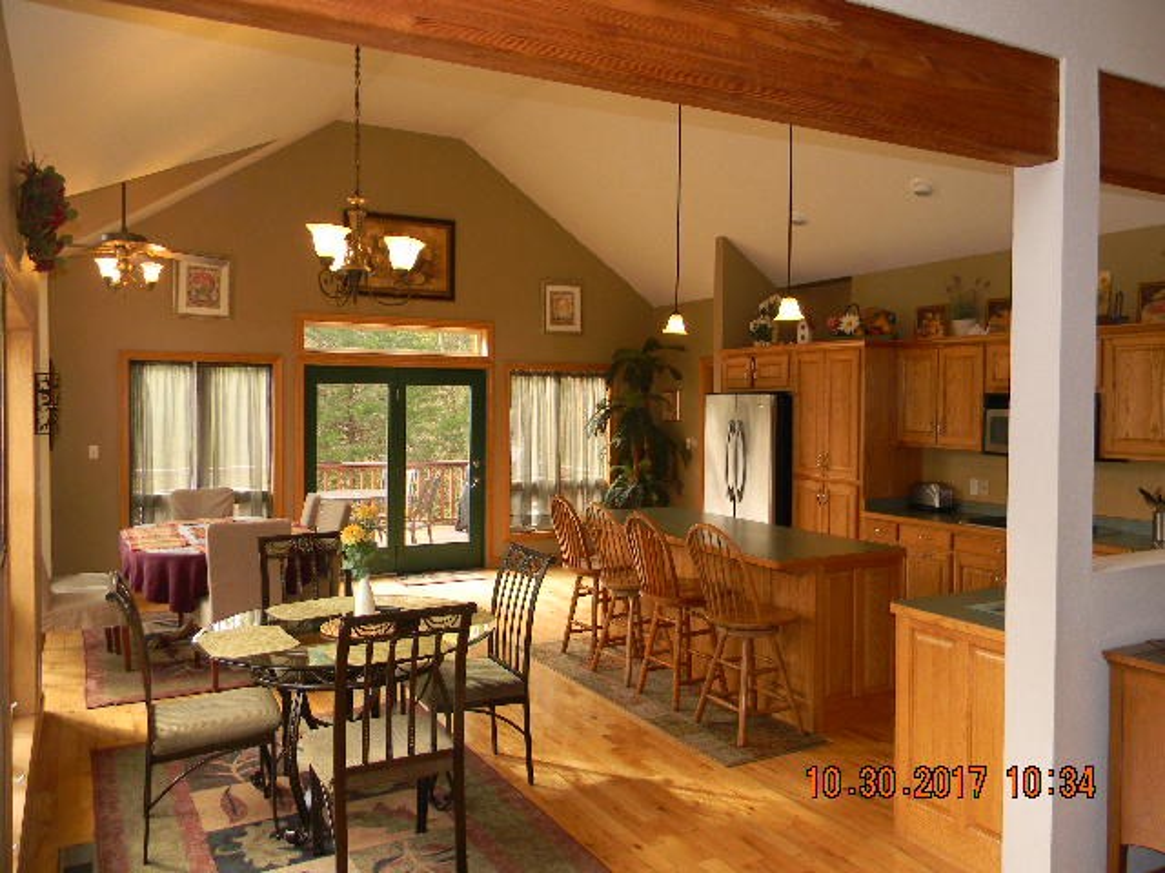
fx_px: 942
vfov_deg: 49.7
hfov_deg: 63.4
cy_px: 436
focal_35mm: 28
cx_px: 582
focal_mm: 5
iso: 112
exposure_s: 1/41.3
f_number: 3.5
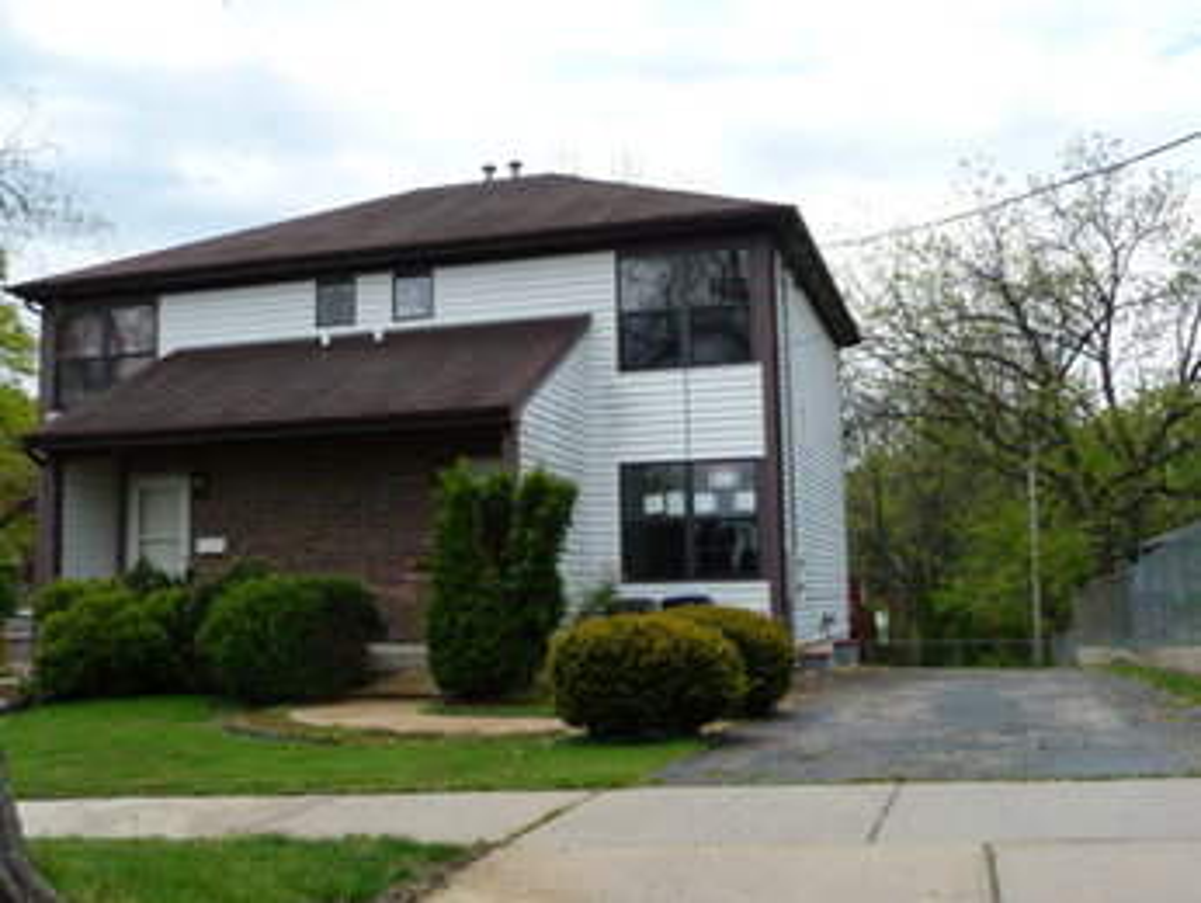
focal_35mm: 38
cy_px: 452
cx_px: 600
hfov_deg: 48.9
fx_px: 1319
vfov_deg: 37.8
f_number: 3.3
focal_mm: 4.7
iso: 100
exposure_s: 1/640
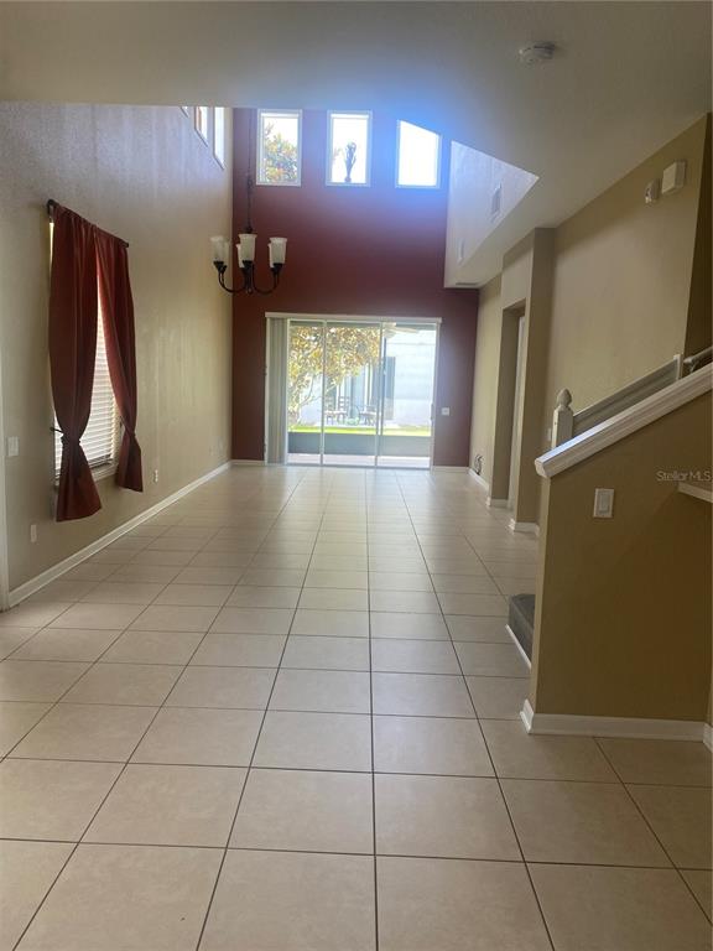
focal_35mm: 26
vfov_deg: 67.3
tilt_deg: -5.8
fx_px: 714
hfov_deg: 53.1
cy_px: 476
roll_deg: -2.0
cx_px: 356
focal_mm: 4.25
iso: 100
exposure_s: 1/120
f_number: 1.8
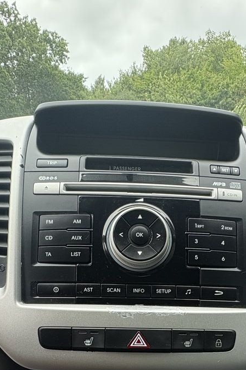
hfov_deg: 35.8
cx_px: 147
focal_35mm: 37
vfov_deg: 45.9
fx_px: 379
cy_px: 345
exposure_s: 1/130
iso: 80
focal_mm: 2.22
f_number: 2.2
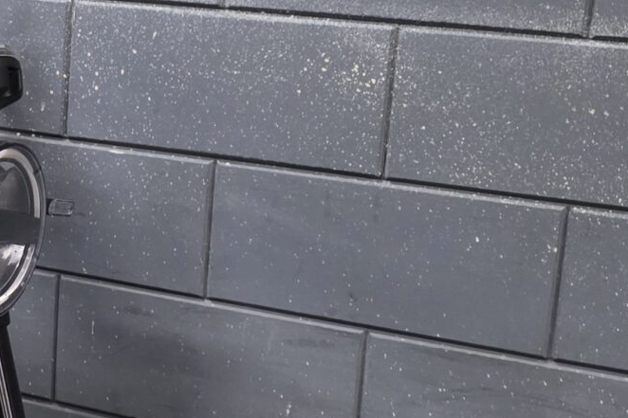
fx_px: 1500
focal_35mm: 86
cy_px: 201
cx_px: -66
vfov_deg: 15.9
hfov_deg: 22.3
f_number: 1.7
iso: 1250
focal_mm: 6.25
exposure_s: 1/100
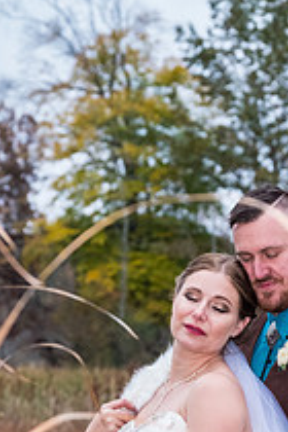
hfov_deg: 6.2
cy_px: 311
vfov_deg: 9.3
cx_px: 185
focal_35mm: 221
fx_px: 2652
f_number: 5
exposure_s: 1/200
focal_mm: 68.7
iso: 1600
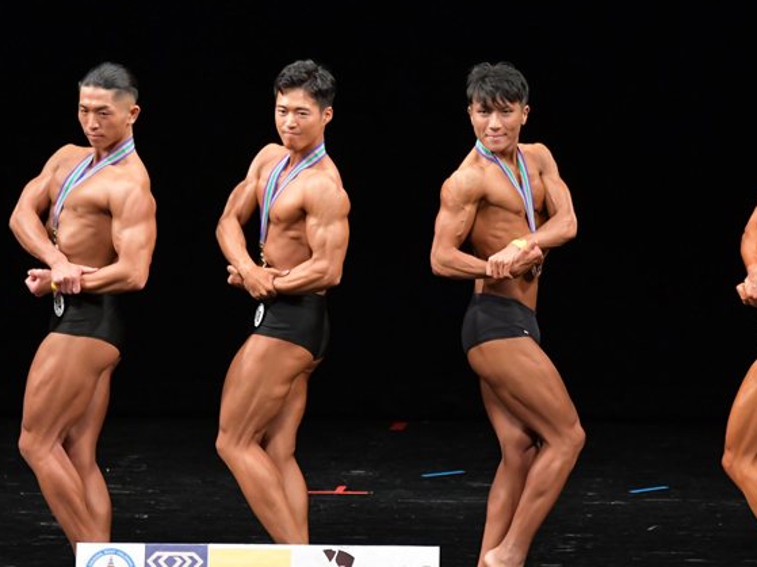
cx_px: 425
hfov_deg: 5.8
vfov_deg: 4.4
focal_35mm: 340
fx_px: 7434
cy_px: 310
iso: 3200
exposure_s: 1/400
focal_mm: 170
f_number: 5.6
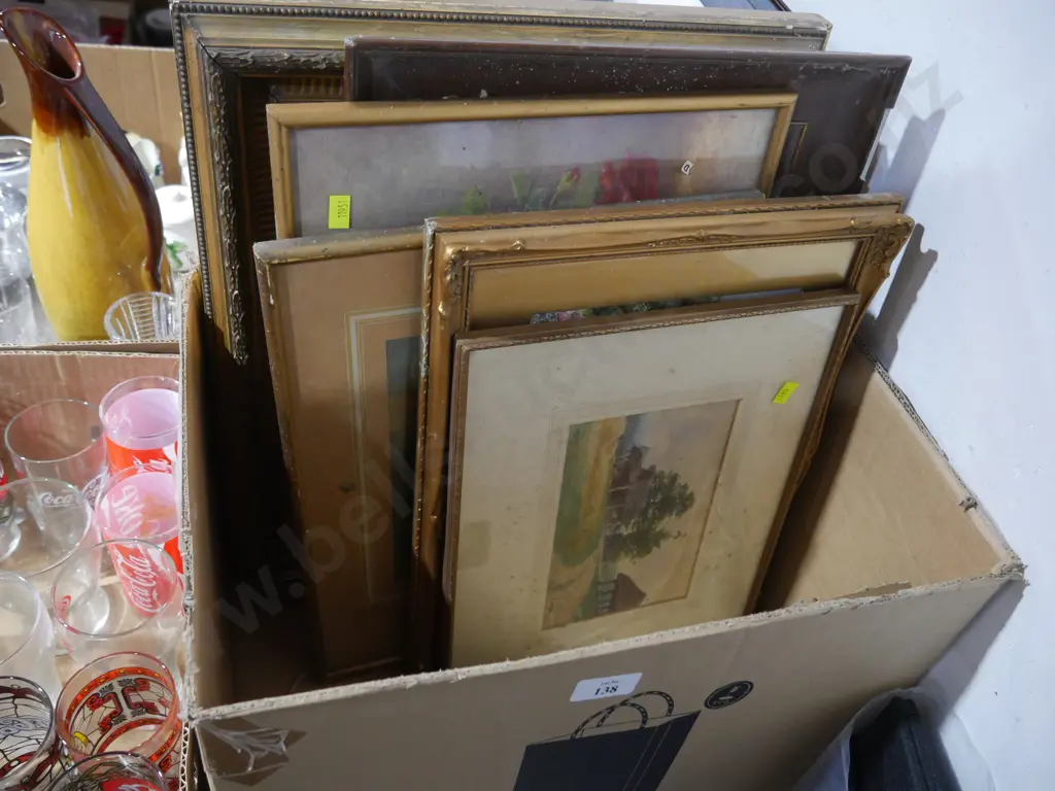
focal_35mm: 28
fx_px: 853
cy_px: 396
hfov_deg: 63.4
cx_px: 528
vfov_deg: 49.7
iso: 2000
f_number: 3.5
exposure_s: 1/60
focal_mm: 14
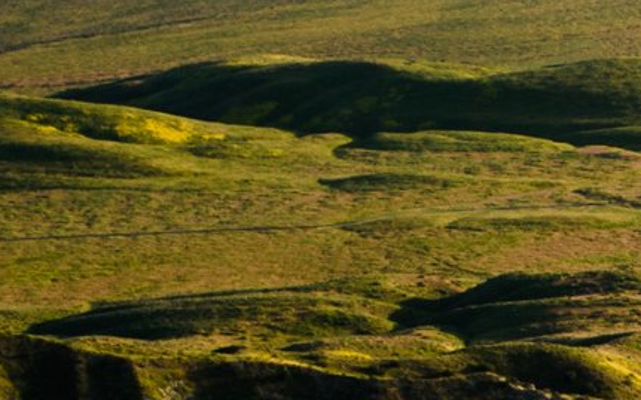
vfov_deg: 6.1
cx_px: 1467
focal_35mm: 212
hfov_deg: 9.0
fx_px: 3702
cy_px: 588
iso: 64
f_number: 14
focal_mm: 35
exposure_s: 10
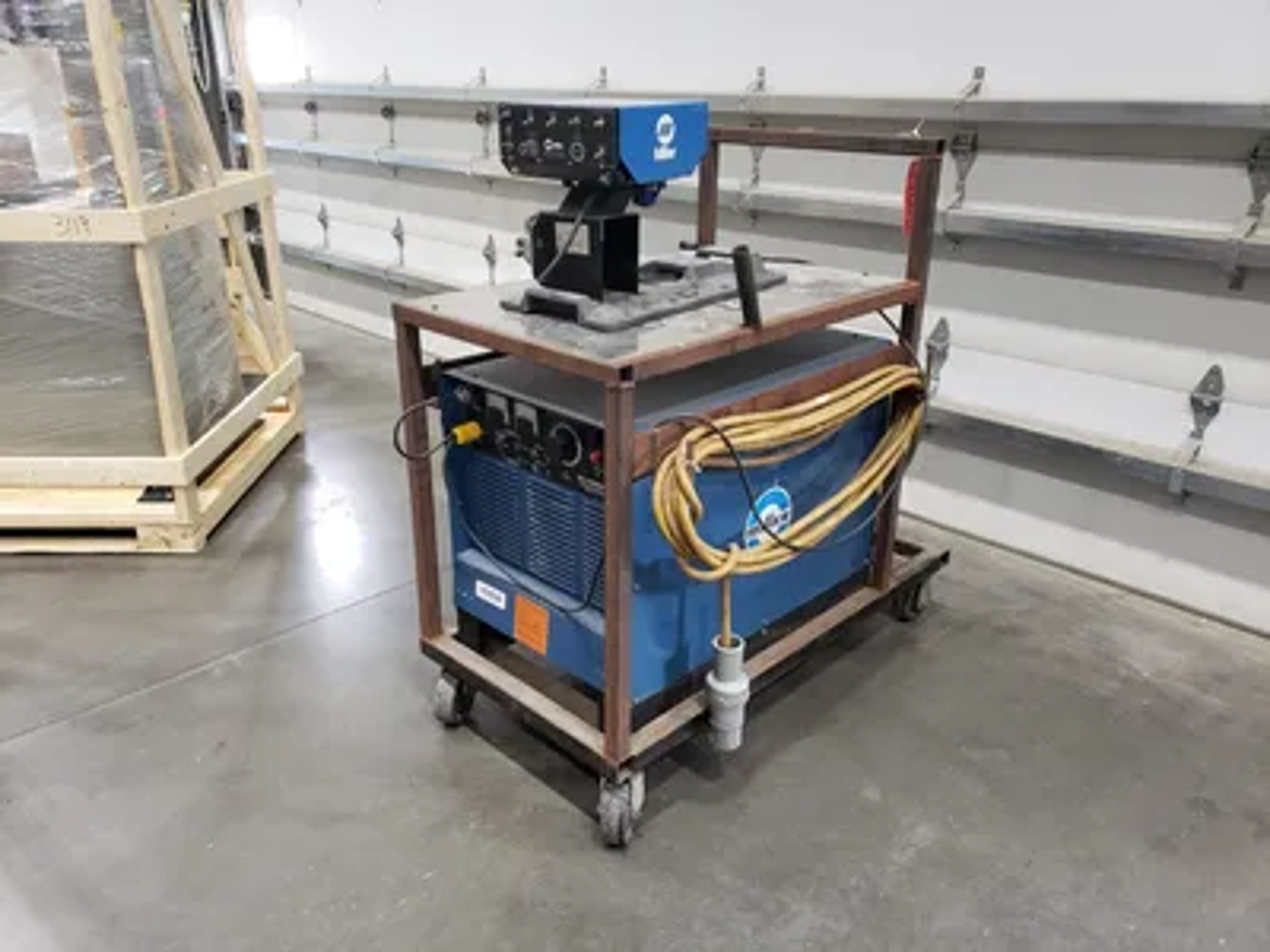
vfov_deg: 53.1
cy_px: 476
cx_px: 635
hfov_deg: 67.3
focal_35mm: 26
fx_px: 954
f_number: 1.5
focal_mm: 4.3
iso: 320
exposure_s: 1/40
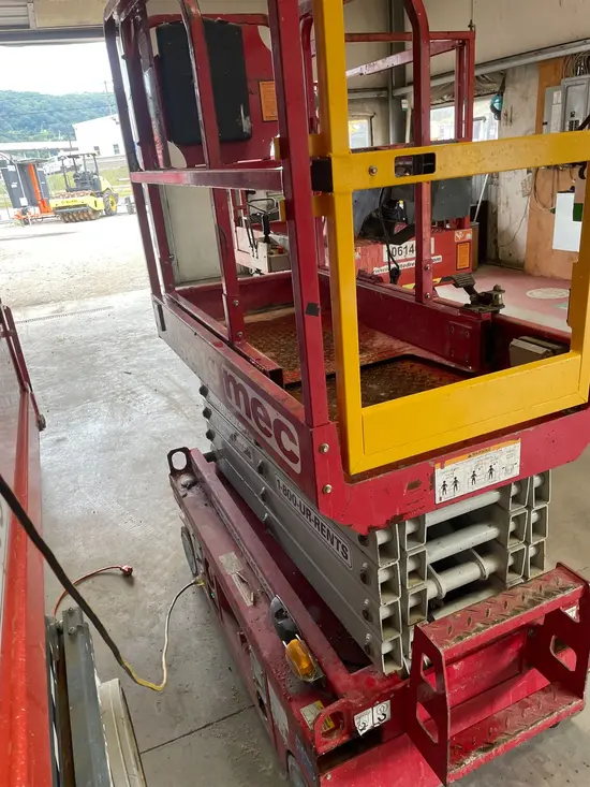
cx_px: 295
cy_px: 394
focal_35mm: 26
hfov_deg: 53.1
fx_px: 591
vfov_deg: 67.3
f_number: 1.6
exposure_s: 1/121
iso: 125
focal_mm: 4.2
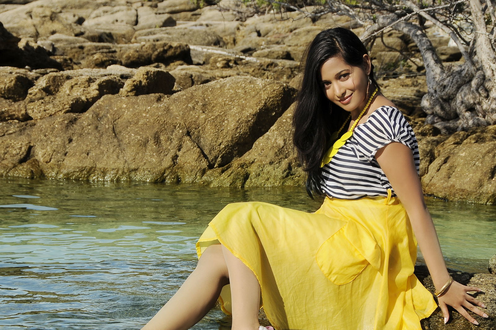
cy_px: 165
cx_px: 248
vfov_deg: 14.0
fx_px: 1343
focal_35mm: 98
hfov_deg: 20.9
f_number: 10
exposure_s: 1/500
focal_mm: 65
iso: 200
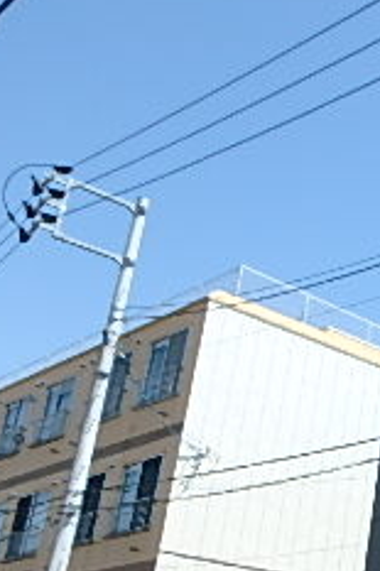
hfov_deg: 17.0
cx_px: 753
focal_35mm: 60
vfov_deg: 32.3
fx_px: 951
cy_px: 473
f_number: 3.5
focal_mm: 3.7
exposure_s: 1/1000
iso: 125
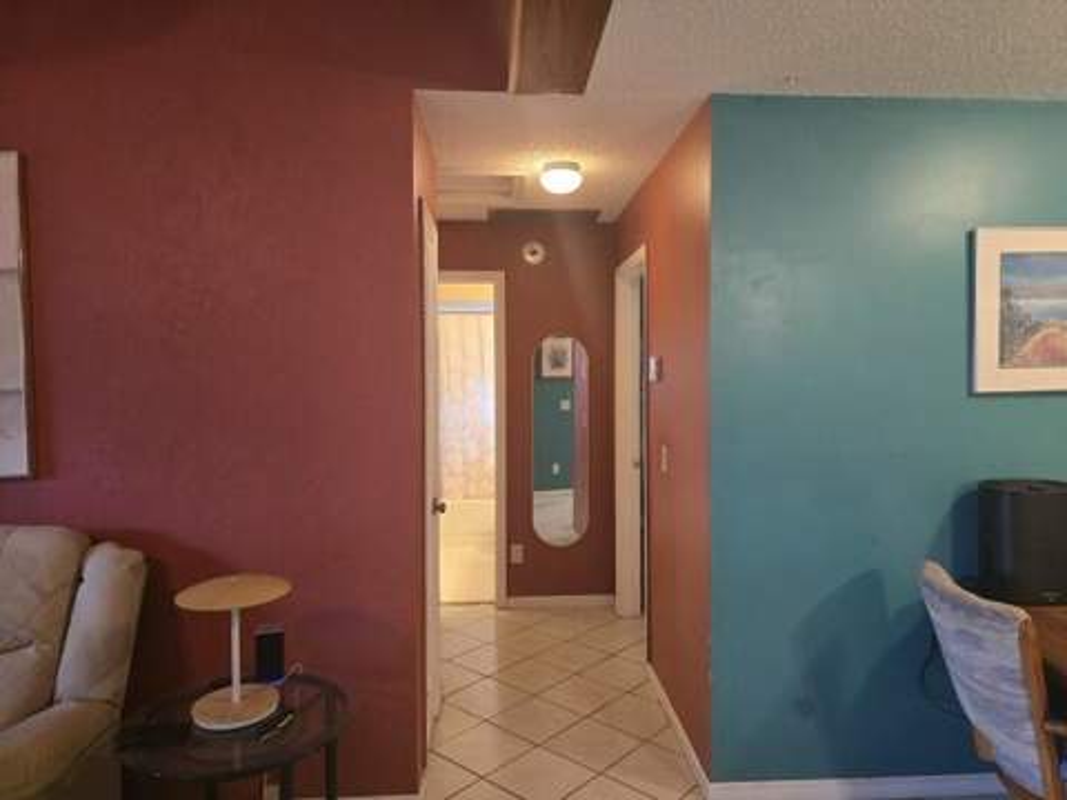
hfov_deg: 73.9
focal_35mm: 23
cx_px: 534
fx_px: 709
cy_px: 400
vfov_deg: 58.9
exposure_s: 1/60
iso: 640
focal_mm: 6.3
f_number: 1.7
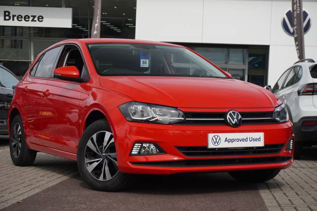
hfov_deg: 27.0
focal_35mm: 75
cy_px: 106
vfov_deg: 18.2
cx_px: 158
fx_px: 660
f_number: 6.7
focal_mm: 50
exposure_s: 1/200
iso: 100
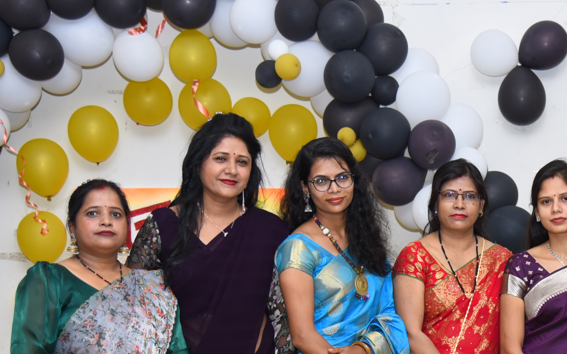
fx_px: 1653
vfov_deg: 12.0
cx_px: 482
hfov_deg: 19.2
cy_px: 403
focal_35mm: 107
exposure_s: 1/200
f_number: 4
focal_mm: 44
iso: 500
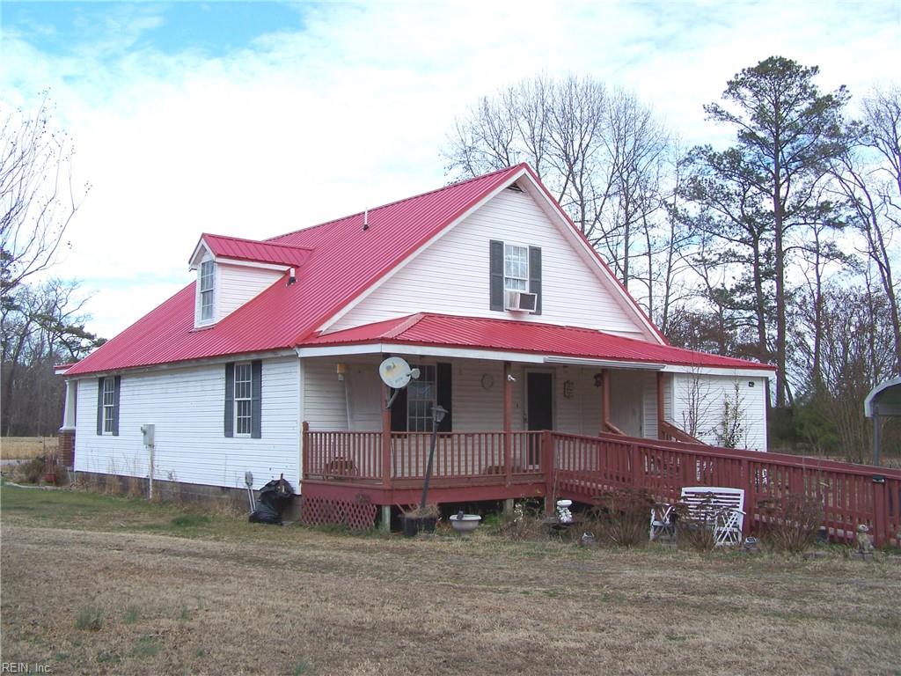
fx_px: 989
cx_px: 450
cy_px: 338
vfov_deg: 37.7
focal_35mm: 38
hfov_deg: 49.0
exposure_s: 1/250
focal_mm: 6.3
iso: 64
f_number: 4
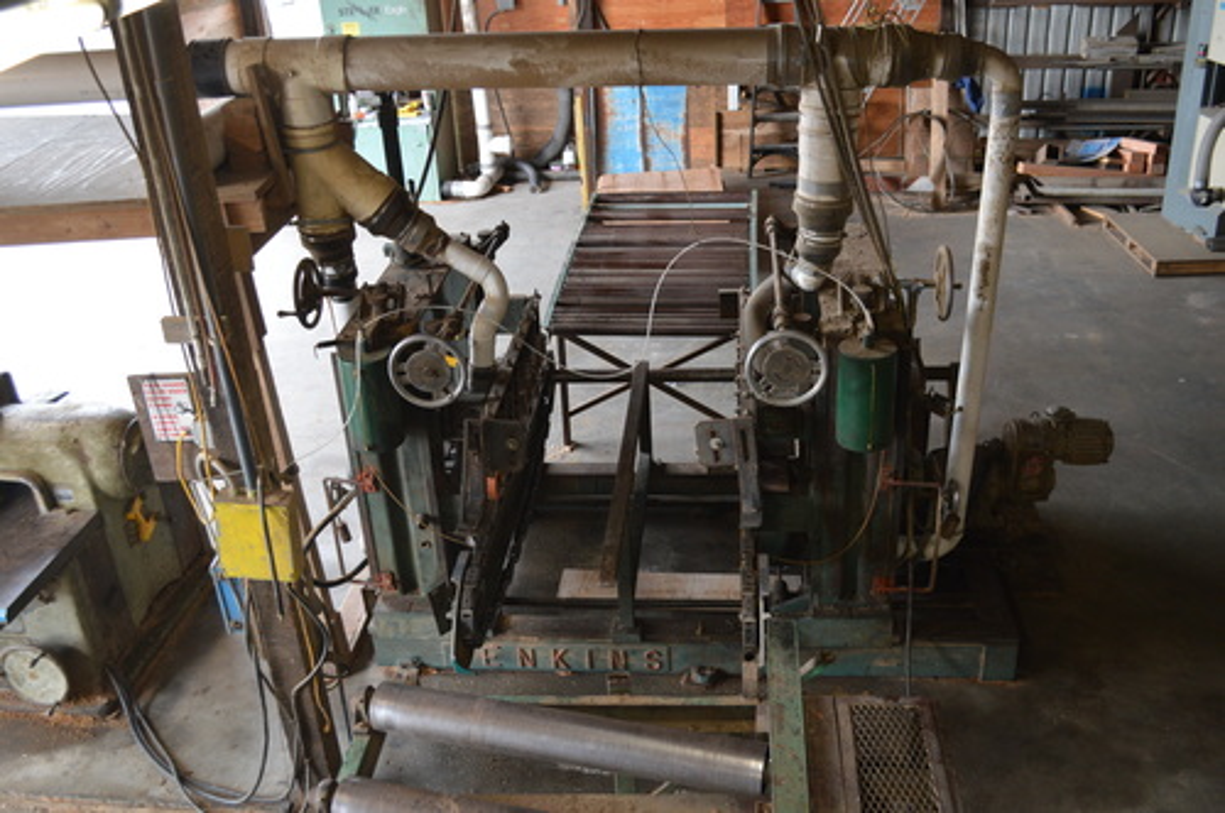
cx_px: 612
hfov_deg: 57.3
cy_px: 406
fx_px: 1121
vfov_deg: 39.9
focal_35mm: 33
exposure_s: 1/60
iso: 560
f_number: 4
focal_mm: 22
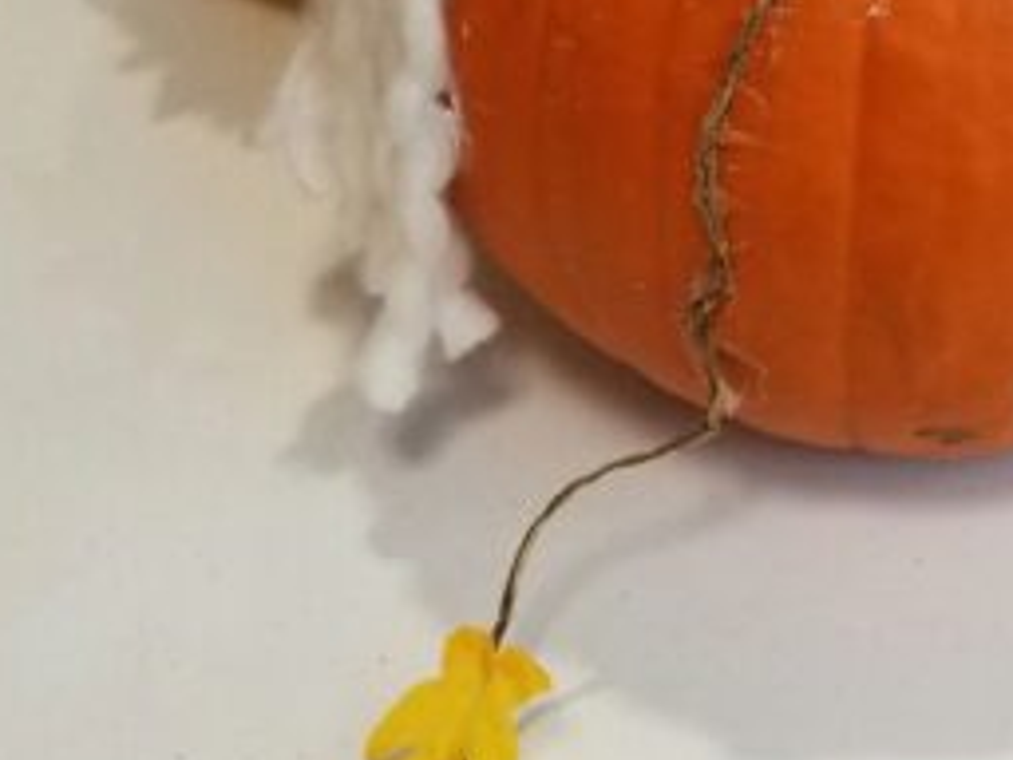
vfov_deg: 18.9
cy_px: 305
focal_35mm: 78
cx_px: 1215
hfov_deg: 23.0
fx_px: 2283
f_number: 1.7
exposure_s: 1/60
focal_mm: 4.25
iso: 125
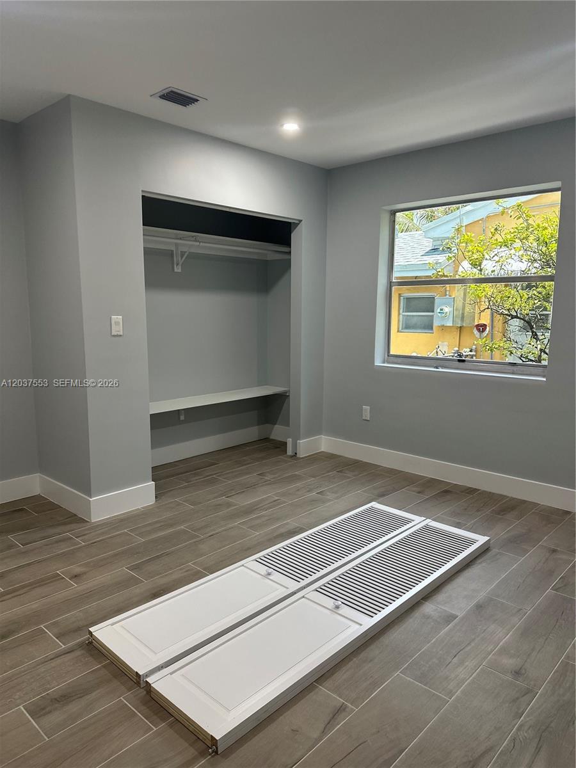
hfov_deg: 56.8
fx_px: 532
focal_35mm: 24
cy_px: 384
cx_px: 288
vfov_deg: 71.6
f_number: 1.78
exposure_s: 1/120
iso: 160
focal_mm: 6.86
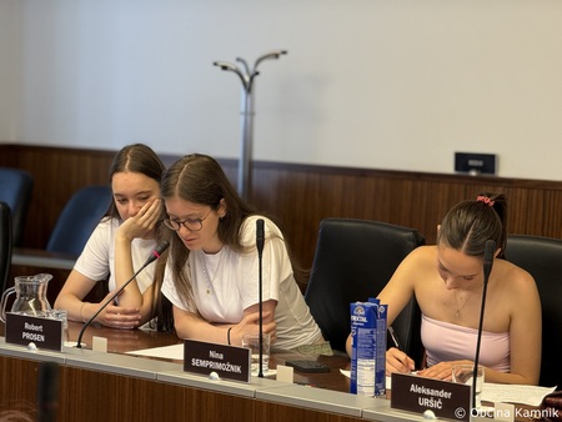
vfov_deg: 12.4
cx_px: 281
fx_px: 1949
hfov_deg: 16.4
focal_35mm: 120
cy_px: 211
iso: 160
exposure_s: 1/50
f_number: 2.8
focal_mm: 15.66
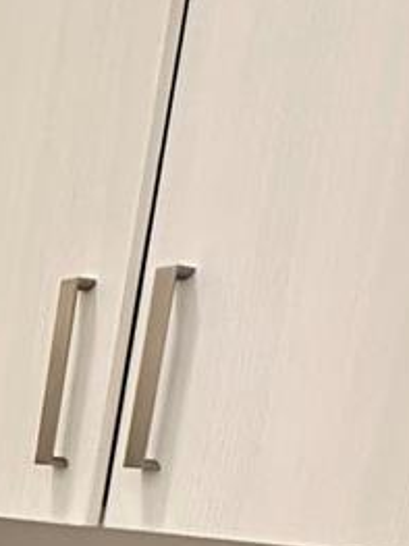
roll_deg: -3.3
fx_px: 1009
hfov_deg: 18.2
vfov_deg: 25.4
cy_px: 739
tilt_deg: -16.4
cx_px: -322
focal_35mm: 64
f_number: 2.2
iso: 1000
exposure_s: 1/60
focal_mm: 2.22
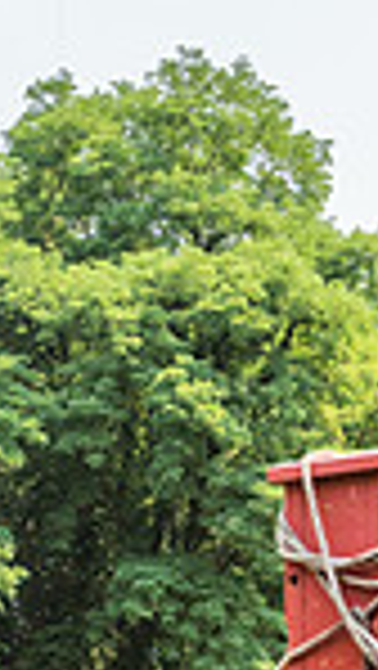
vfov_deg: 19.2
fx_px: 1975
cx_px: 144
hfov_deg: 10.9
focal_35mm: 111
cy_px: 472
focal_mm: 35
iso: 500
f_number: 4
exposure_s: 1/5000
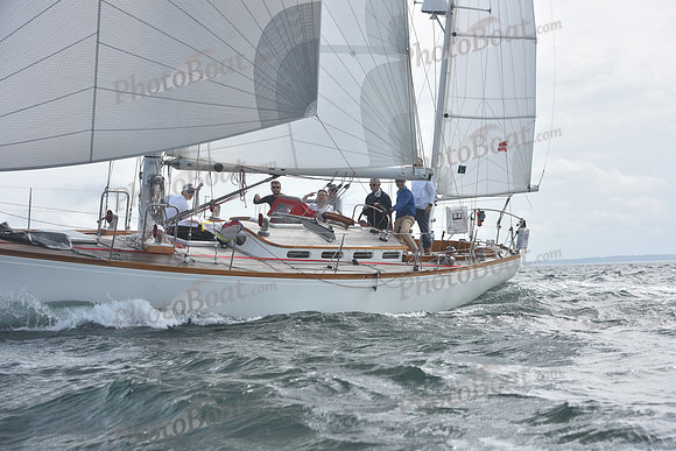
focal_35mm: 70
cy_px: 226
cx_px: 338
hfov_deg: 28.8
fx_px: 1315
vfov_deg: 19.5
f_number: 7.1
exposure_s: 1/800
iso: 200
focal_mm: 70
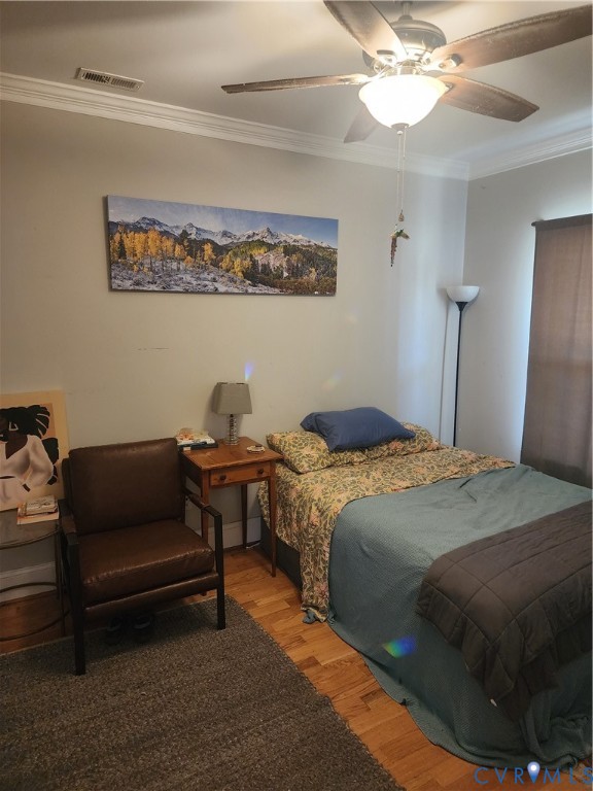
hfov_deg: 58.9
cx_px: 296
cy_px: 396
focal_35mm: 23
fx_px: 525
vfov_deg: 73.9
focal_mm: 6.4
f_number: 1.8
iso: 640
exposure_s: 1/60
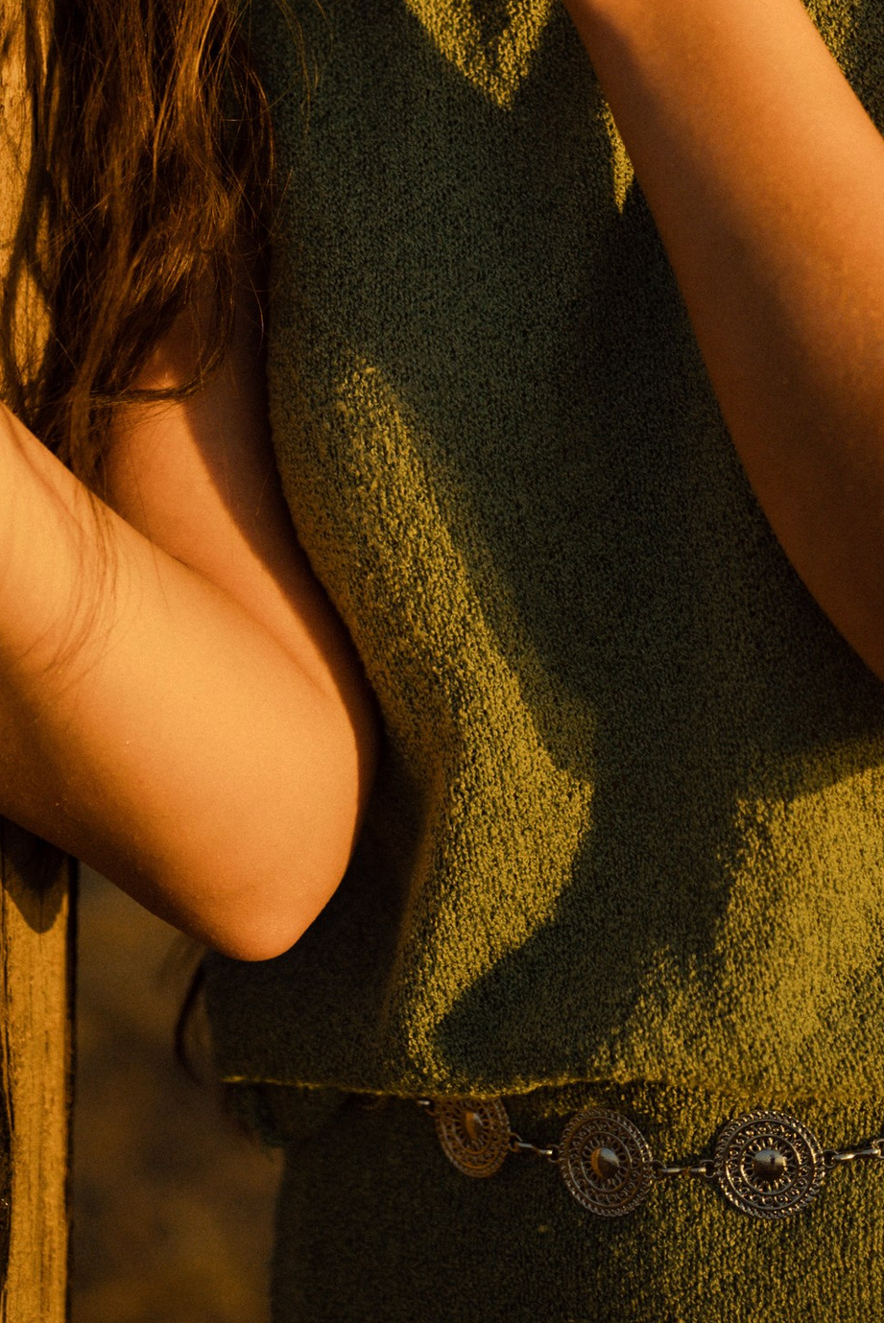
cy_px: -270
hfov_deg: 9.9
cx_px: 355
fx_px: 5113
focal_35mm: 139
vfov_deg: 14.3
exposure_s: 1/500
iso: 100
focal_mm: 50
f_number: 1.8
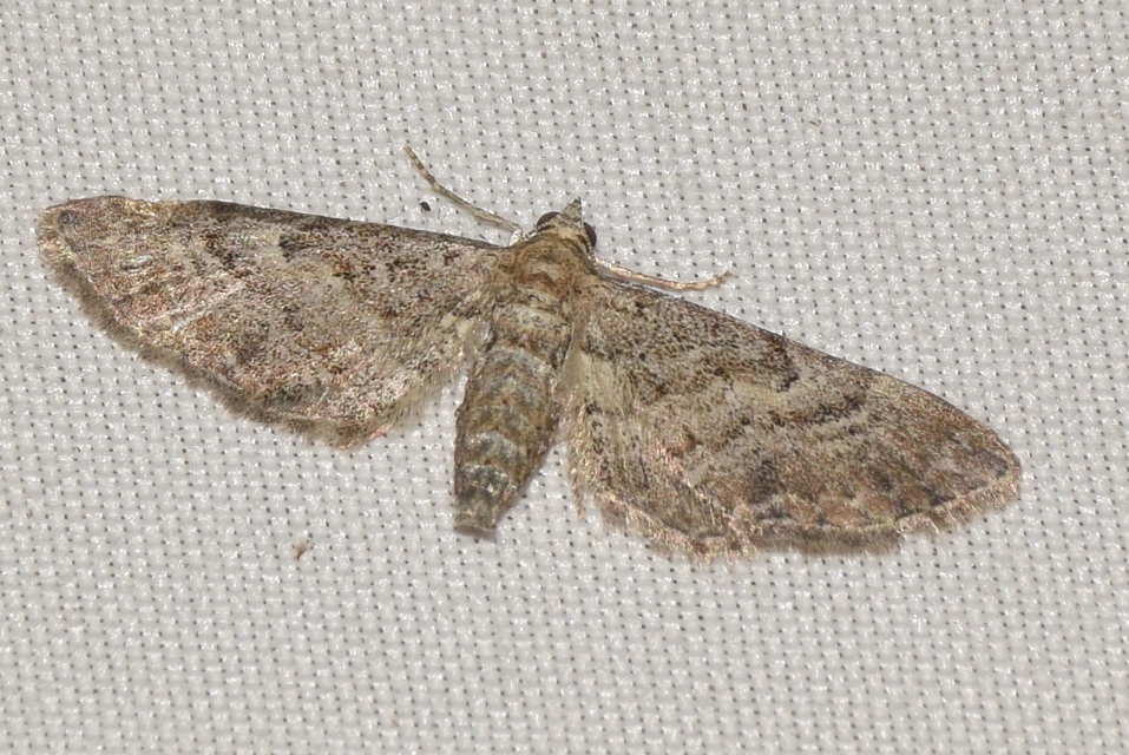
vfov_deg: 6.6
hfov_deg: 9.8
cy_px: 378
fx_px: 6592
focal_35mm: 210
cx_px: 564
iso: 100
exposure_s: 1/160
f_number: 13
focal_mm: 140
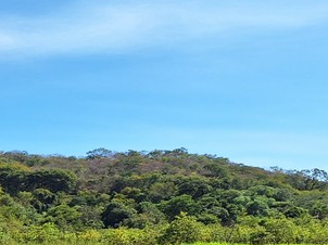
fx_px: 738
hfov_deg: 20.2
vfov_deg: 17.6
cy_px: 323
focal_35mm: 78
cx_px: -212
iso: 40
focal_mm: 5.54
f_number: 1.8
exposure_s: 1/3077
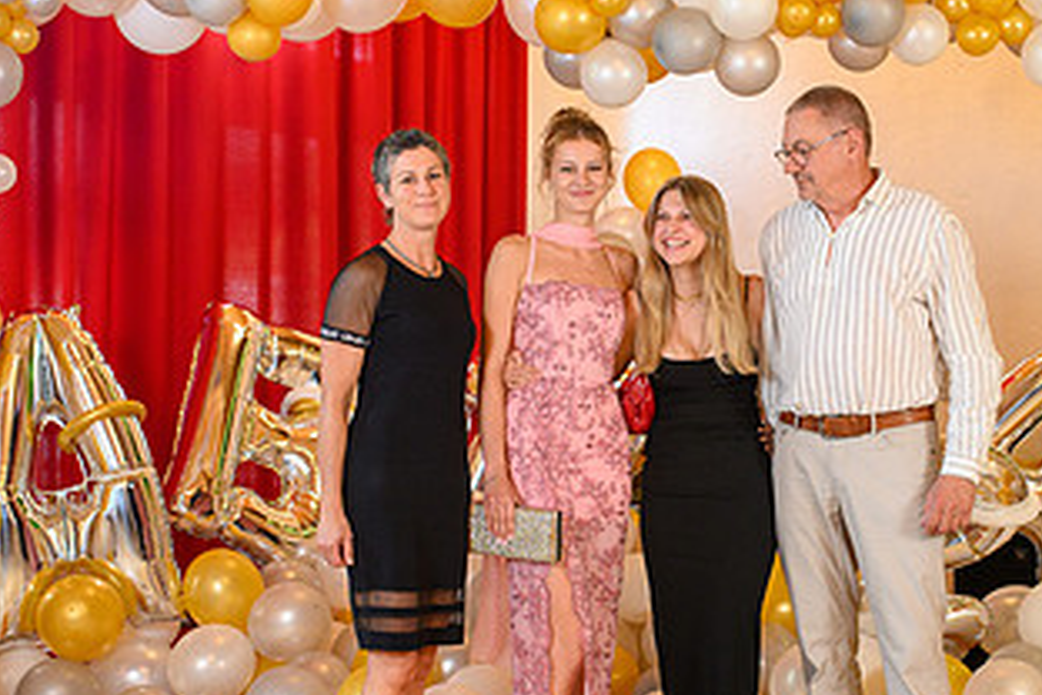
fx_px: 1881
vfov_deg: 20.9
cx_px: 631
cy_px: 348
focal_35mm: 65
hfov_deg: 30.9
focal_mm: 35
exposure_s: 1/100
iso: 1250
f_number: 3.5
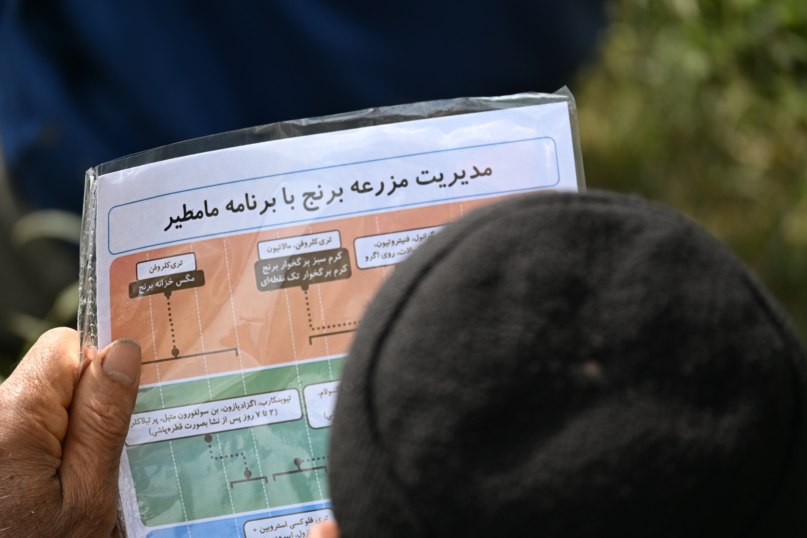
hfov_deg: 5.5
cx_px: 404
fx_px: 8405
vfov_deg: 3.7
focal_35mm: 375
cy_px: 269
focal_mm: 250
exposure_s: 1/400
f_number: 6.3
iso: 220
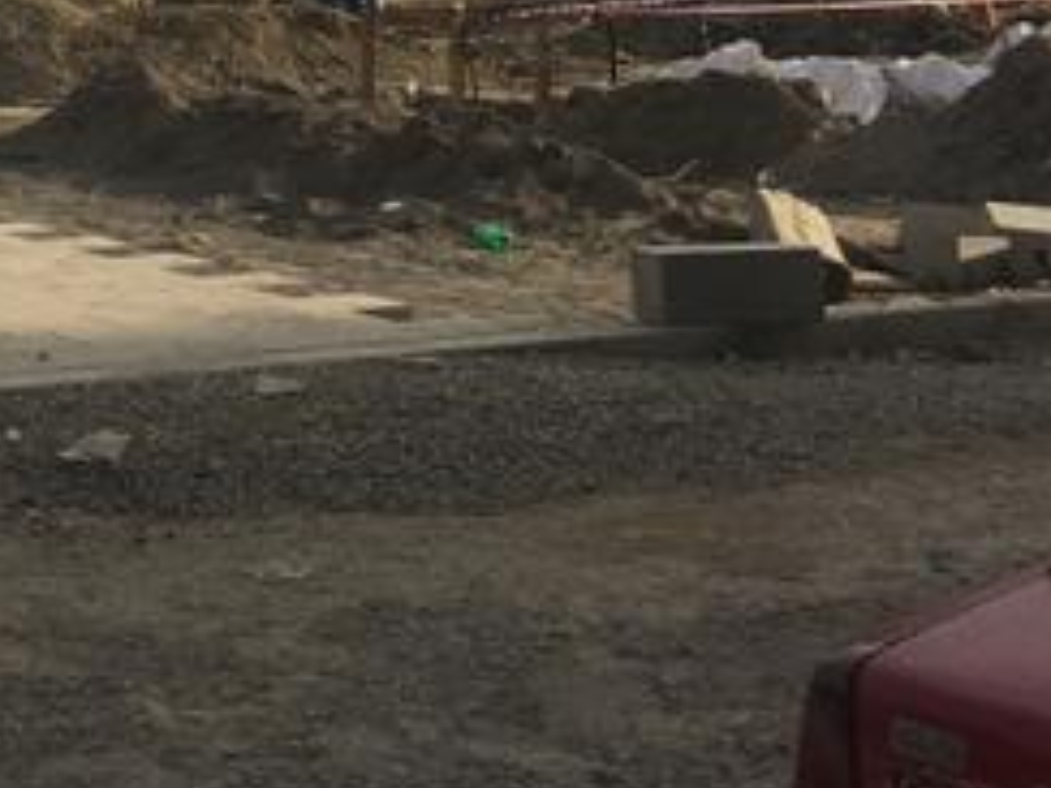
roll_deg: +1.2
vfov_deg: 14.4
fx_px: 2884
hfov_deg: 19.1
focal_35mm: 95
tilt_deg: +6.2
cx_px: -323
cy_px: -444
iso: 25
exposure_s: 1/1399
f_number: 2.2
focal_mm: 4.15
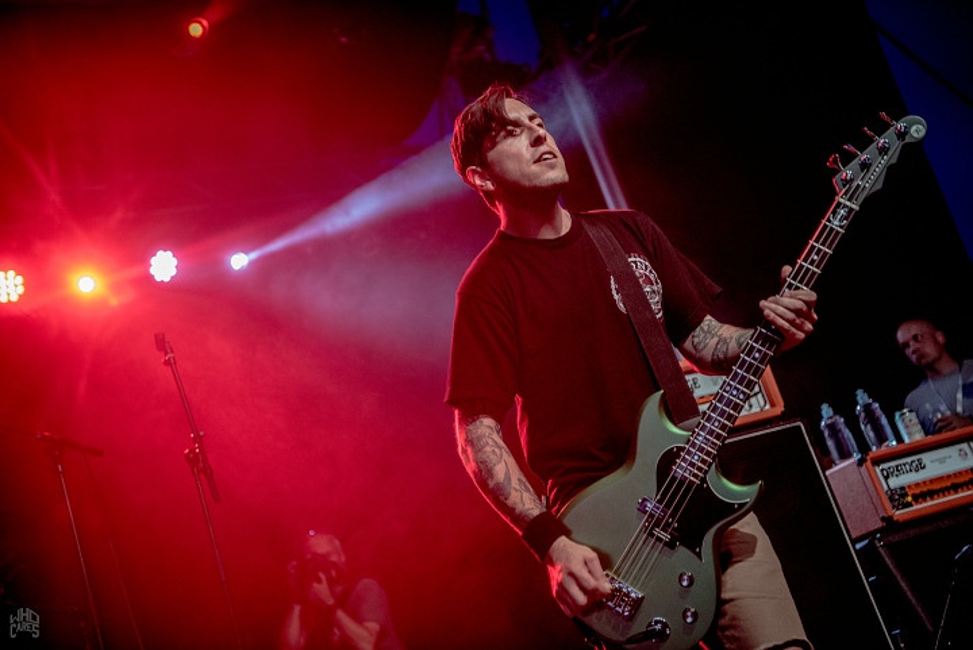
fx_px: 1352
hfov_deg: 39.6
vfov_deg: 27.0
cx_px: 486
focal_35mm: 50
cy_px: 325
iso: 1250
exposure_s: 1/100
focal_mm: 50
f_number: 2.8
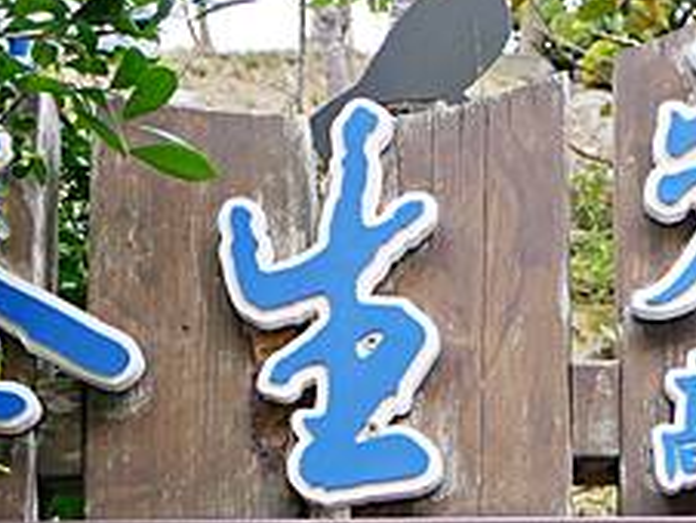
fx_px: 2496
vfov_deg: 11.1
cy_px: 964
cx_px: 514
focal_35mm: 124
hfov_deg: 15.8
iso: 400
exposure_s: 1/60
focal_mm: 14
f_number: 2.5
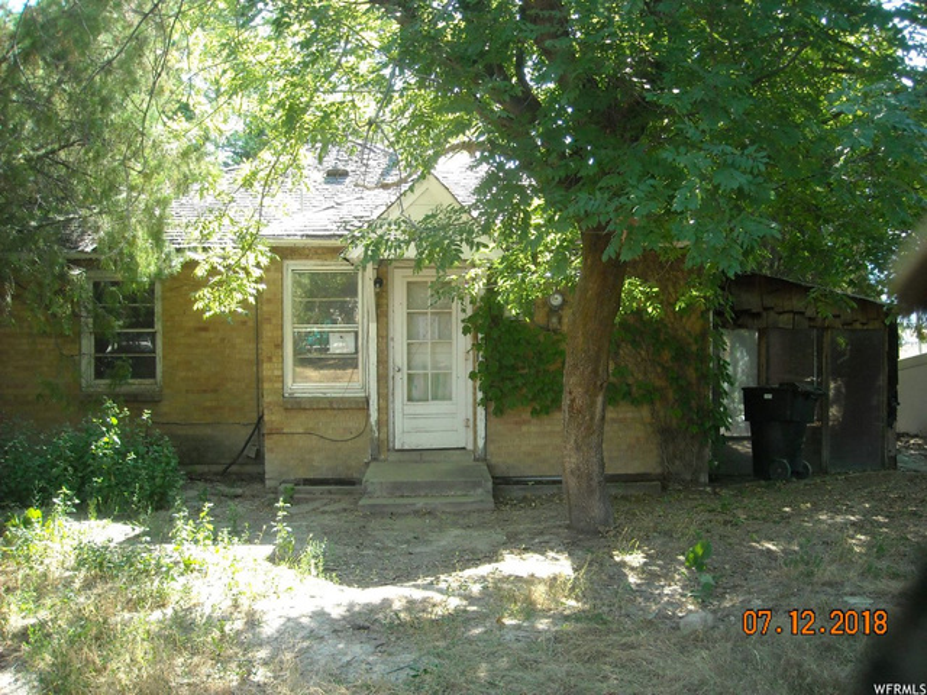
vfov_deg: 40.7
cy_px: 348
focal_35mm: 35
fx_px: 937
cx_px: 464
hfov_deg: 52.6
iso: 237
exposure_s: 1/250
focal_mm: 5.7
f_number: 2.8
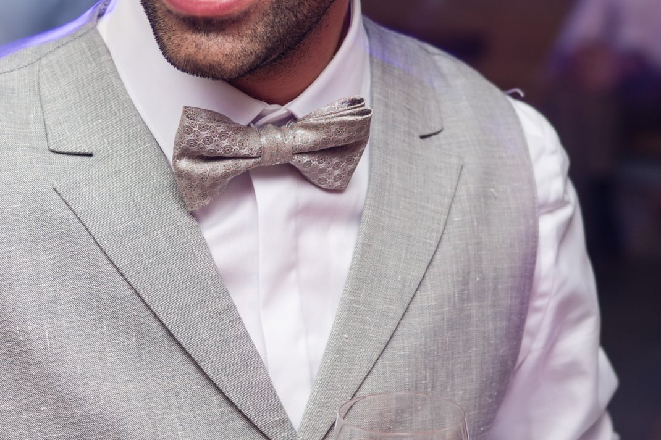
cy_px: 135
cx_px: 232
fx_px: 2203
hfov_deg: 17.0
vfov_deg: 11.4
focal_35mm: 120
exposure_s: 1/20
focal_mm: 35
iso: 200
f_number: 2.2
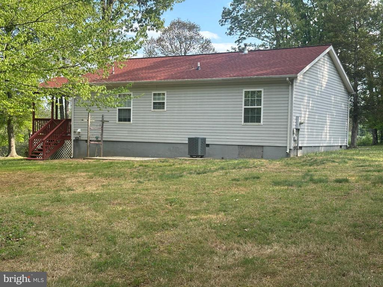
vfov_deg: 30.3
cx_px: 192
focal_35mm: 48
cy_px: 144
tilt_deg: -0.6
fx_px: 531
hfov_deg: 39.7
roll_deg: -1.8
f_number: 1.78
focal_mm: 6.86
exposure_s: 1/785
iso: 64
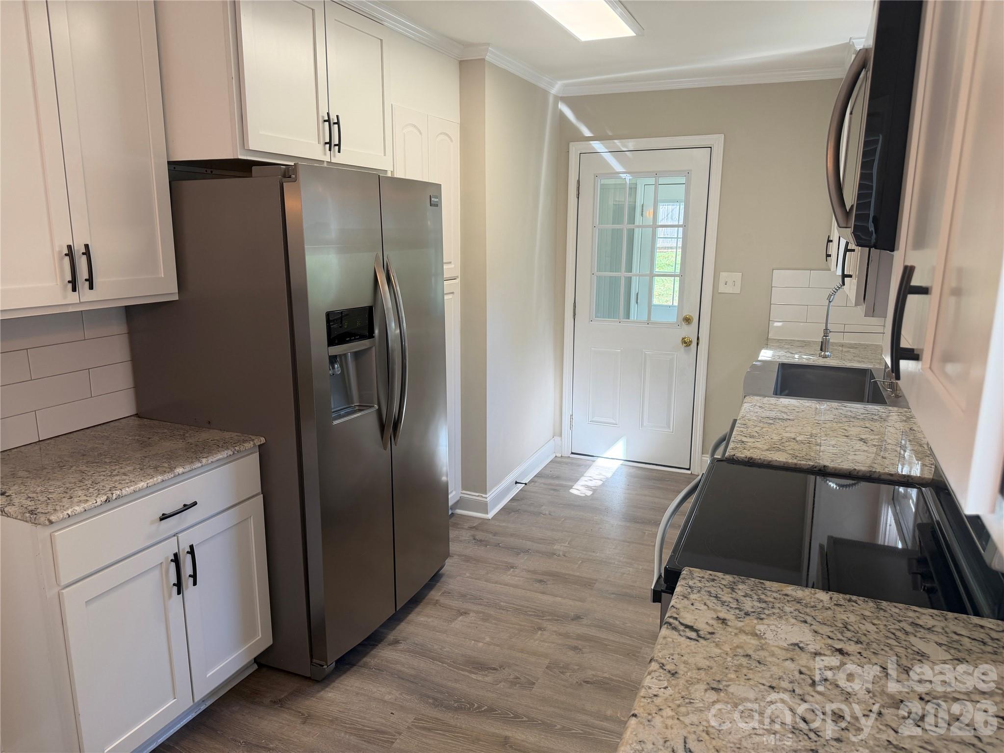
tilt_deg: -11.7
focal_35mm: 24
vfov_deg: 56.8
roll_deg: +0.5
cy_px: 376
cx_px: 502
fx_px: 696
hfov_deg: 71.6
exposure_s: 1/144
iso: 100
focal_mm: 6.76
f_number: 1.78
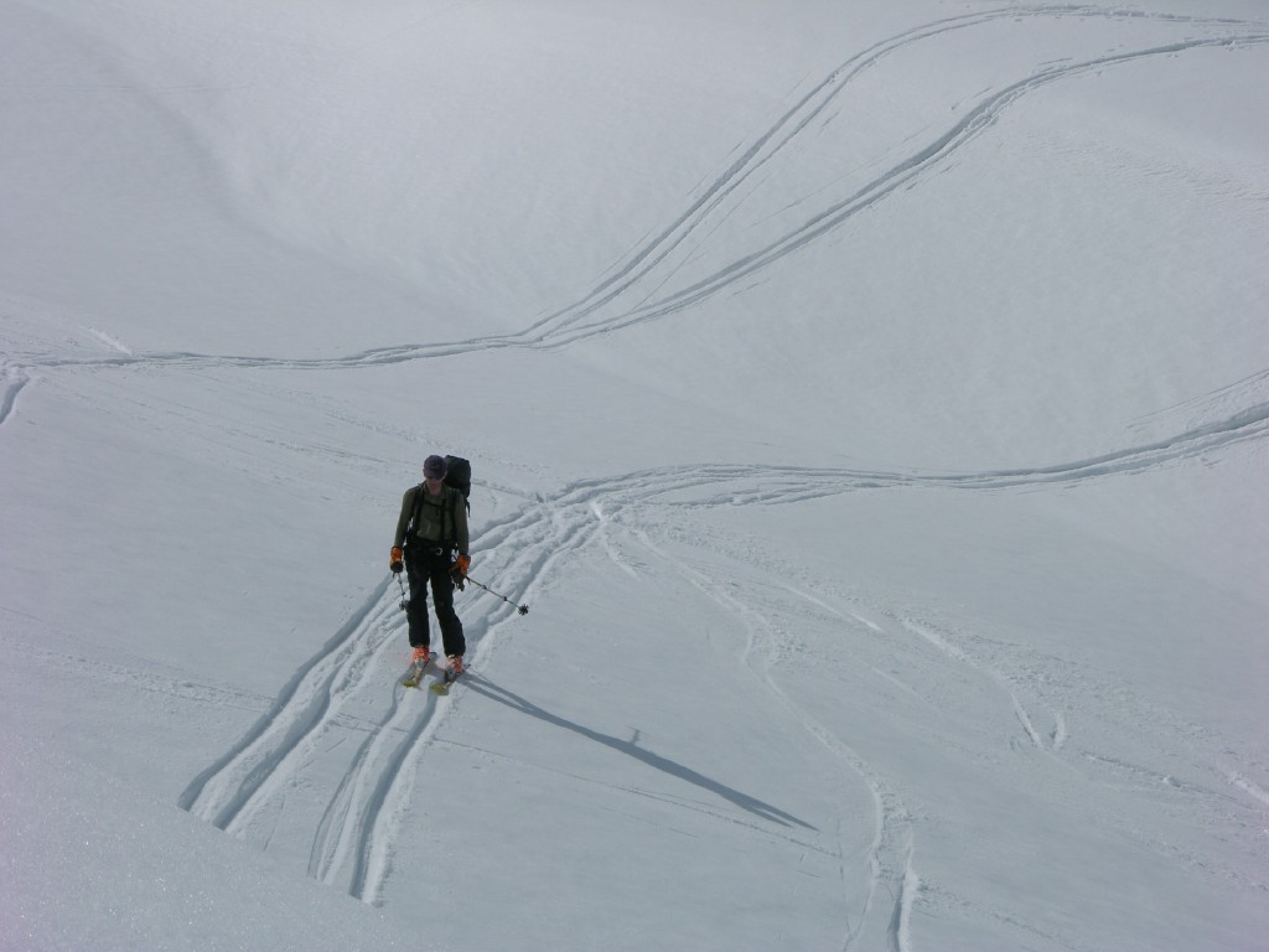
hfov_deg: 15.2
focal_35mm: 130
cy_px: 476
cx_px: 634
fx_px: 4766
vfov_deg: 11.4
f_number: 7.6
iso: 50
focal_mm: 31.9
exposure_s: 1/685
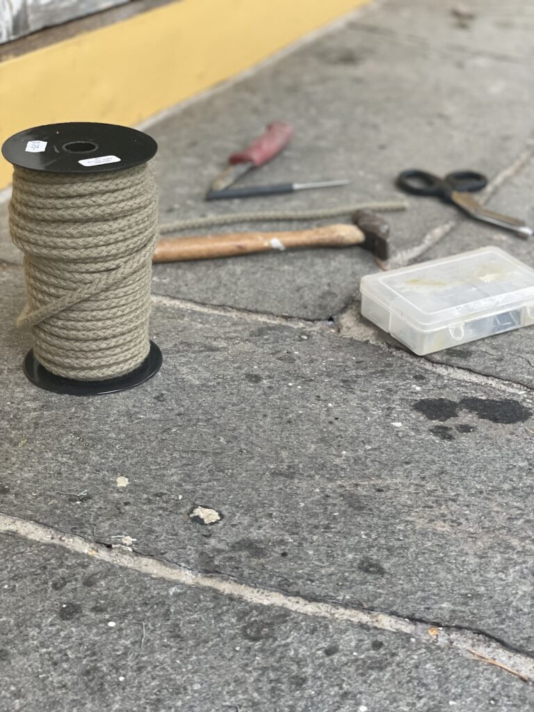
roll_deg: -1.0
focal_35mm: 52
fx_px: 1070
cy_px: 356
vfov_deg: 36.8
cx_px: 267
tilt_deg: -29.2
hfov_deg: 28.0
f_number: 2
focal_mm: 6
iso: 125
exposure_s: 1/122
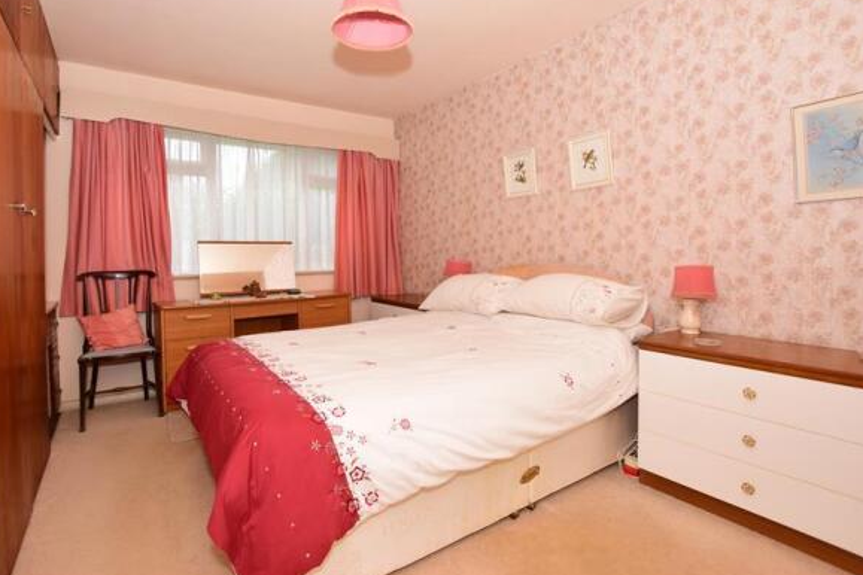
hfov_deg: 93.1
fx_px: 407
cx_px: 402
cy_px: 255
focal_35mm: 17
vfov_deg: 70.2
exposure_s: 1/20
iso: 400
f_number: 7.1
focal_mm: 10
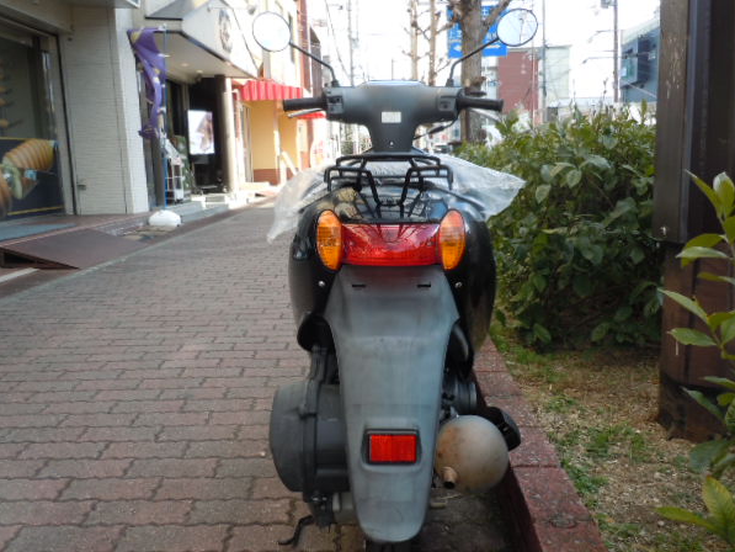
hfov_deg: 60.0
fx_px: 637
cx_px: 372
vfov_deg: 46.8
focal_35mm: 30
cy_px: 266
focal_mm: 5
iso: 100
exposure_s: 1/160
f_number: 3.7
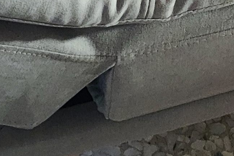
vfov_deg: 6.8
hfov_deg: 10.6
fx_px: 1202
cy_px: -301
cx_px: 389
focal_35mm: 185
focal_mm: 4.71
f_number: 1.79
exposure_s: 1/16.7
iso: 895
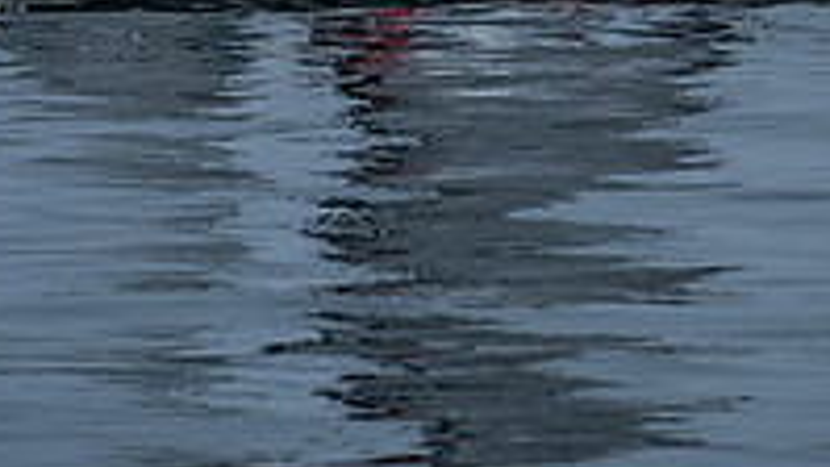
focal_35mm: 657
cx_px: 425
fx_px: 14461
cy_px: -434
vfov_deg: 1.8
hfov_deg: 3.3
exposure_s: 1/5000
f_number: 6.3
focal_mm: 185
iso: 320
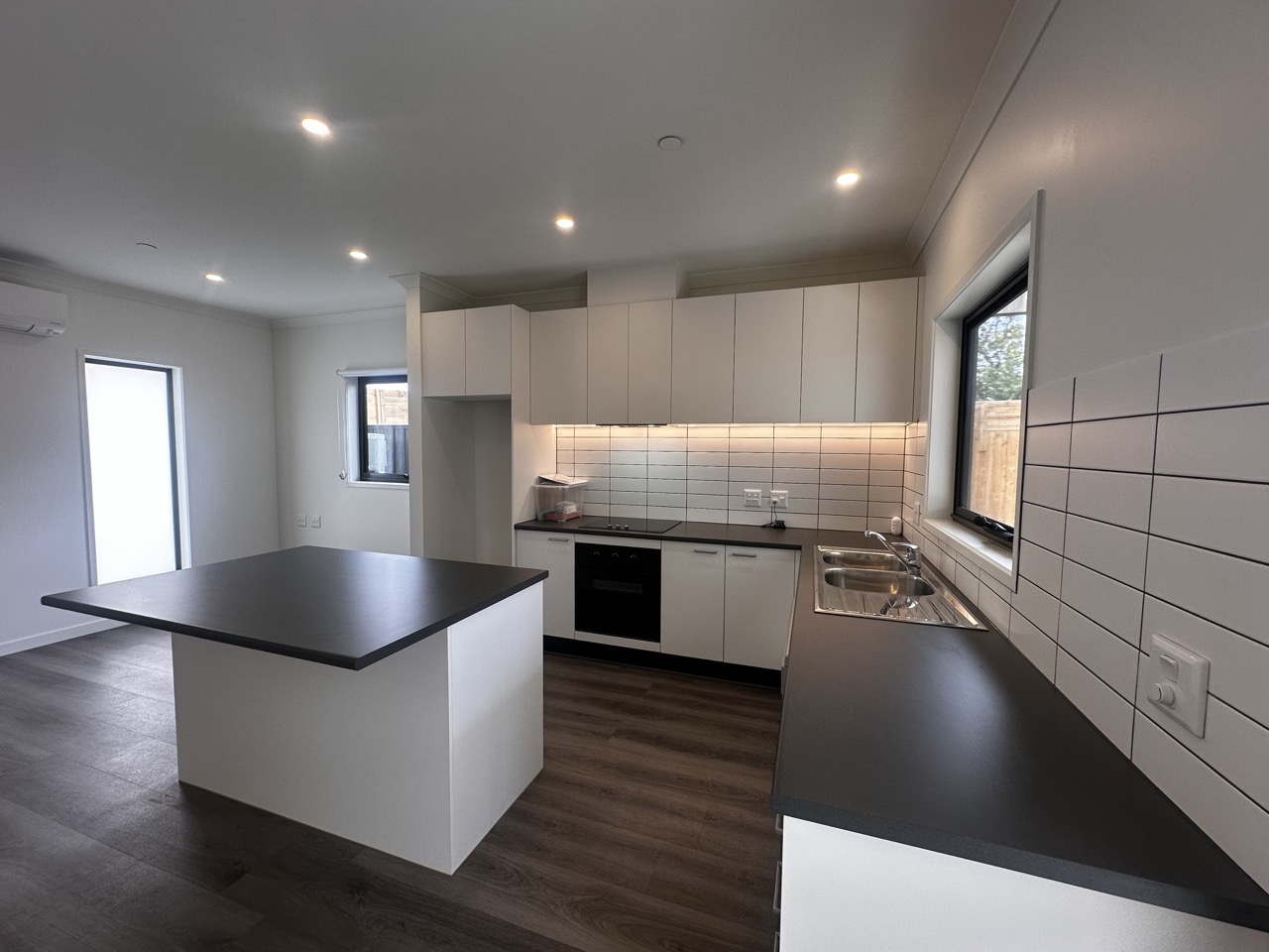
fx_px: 513
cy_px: 476
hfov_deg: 102.1
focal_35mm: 14
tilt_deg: -2.8
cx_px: 634
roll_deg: +0.0
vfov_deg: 85.7
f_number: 2.2
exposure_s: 1/100
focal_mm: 2.22
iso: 64
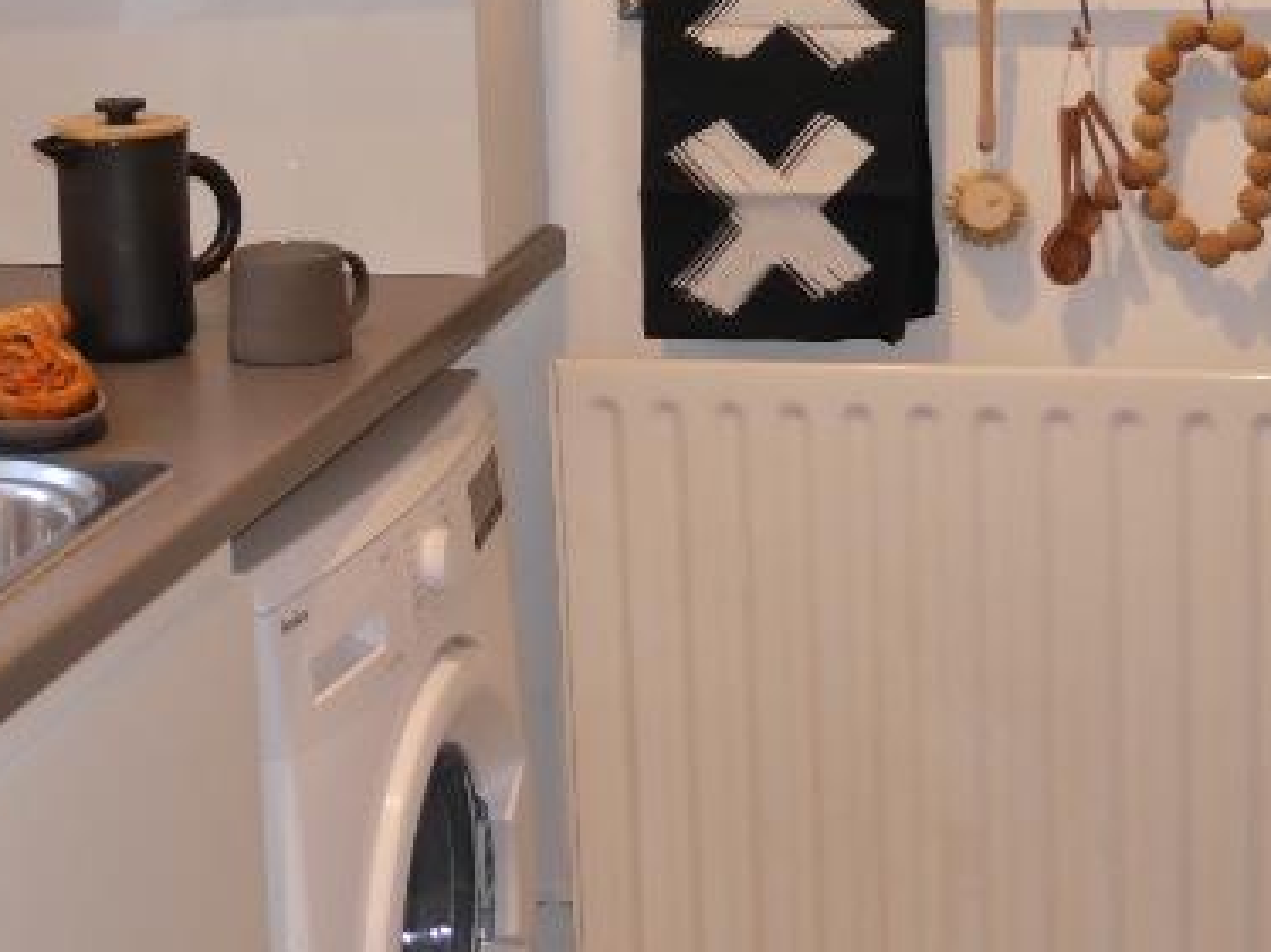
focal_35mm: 82
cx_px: 10
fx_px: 3010
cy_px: 171
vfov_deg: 17.8
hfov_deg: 22.9
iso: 400
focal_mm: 15
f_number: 3.6
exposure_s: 1/60
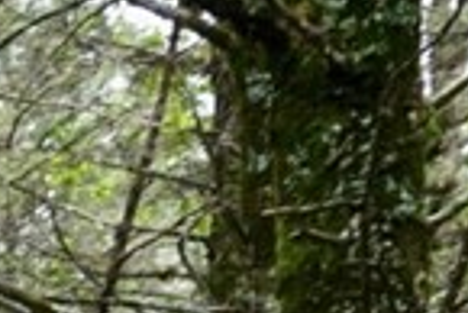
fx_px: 2329
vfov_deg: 7.2
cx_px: -1039
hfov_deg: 8.9
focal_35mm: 179
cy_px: 791
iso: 100
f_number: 5
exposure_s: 1/80
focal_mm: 16
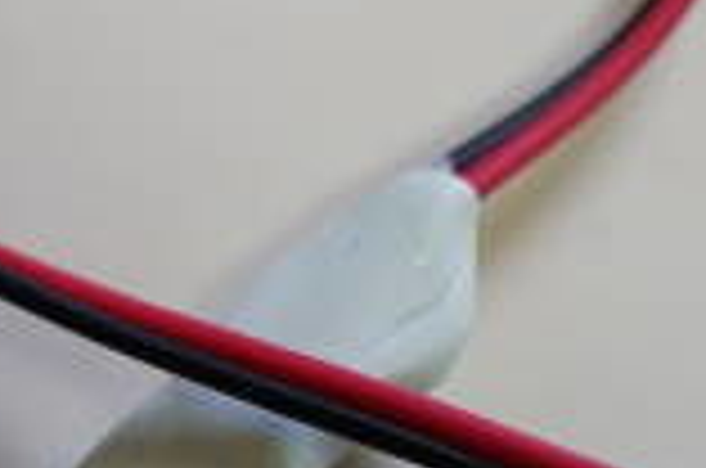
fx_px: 3601
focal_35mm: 184
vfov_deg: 7.4
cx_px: -144
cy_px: -2
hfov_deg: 11.0
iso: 500
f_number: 4
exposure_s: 1/60
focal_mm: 30
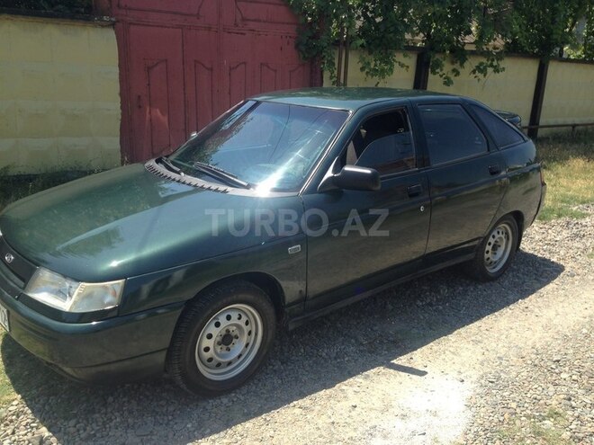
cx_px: 297
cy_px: 222
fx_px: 566
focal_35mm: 33
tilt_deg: -13.9
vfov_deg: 42.9
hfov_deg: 55.4
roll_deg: -2.0
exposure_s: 1/847
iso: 50
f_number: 2.4
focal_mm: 4.12
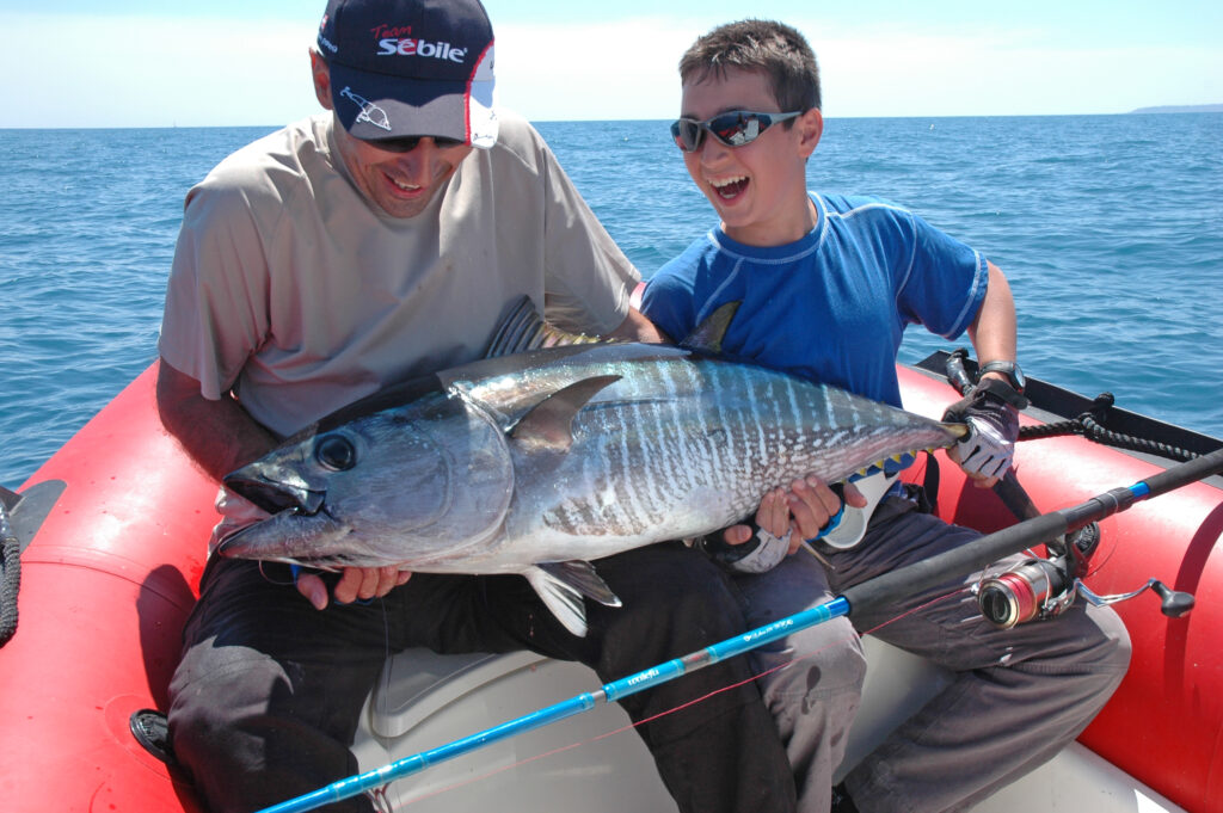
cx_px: 612
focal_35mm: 38
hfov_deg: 51.3
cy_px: 406
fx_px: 1273
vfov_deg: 35.4
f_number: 9
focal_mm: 25
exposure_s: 1/320
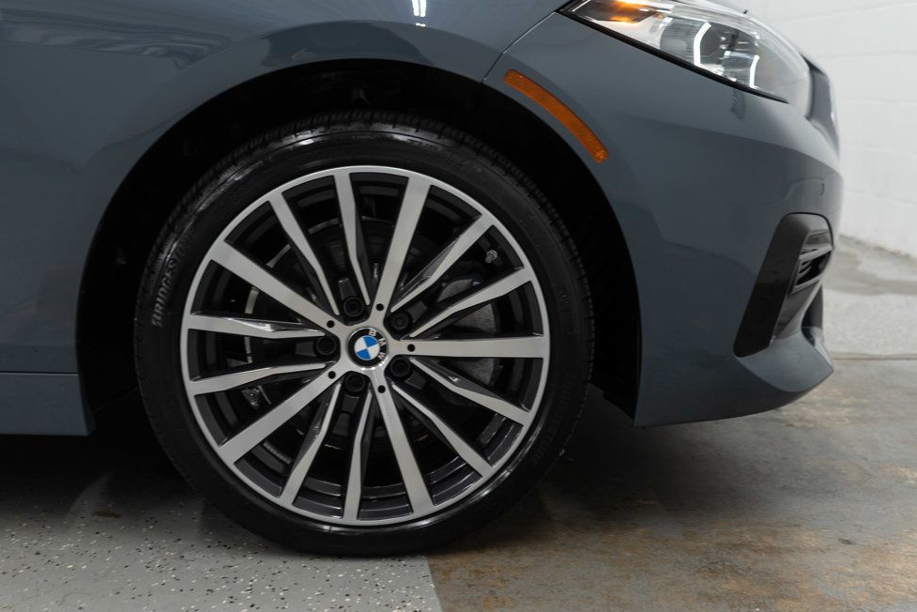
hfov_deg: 44.5
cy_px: 299
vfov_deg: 30.5
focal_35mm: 44
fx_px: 1121
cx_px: 444
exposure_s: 1/50
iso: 250
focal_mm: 28
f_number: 3.2
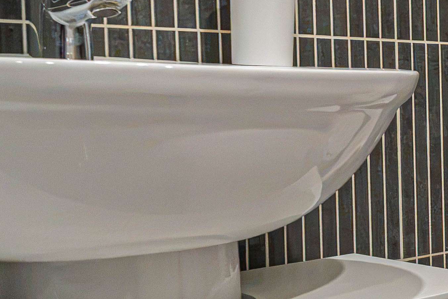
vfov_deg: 19.2
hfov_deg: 20.3
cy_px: 131
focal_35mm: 71
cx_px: 808
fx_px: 883
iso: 5000
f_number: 6.3
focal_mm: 14
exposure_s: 1/100
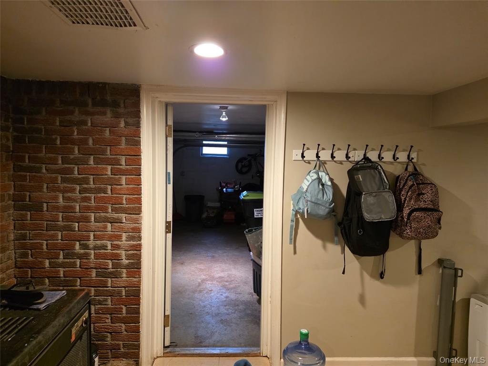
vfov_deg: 58.9
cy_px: 183
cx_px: 244
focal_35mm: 23
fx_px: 324
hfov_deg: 73.9
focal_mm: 6.3
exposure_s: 1/120
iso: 1000
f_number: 1.7
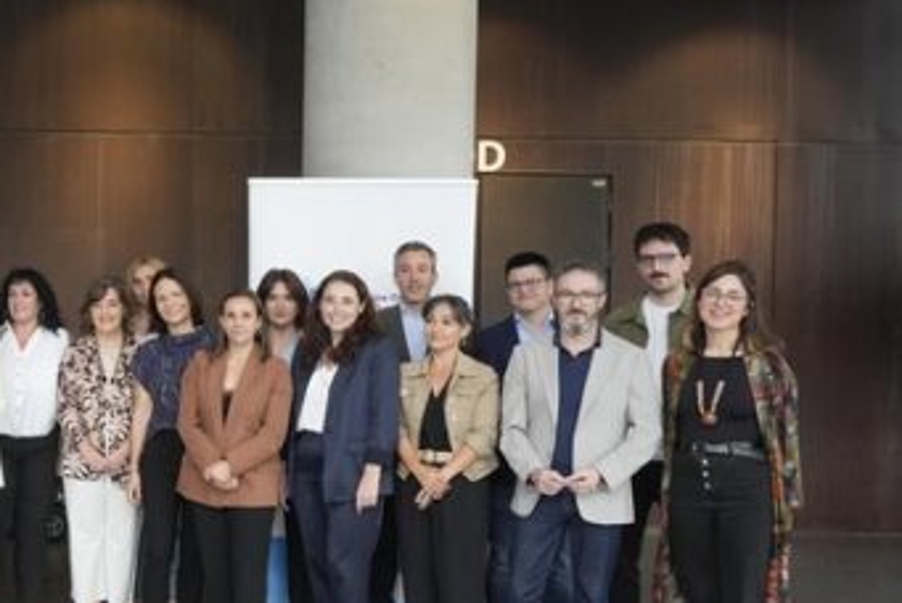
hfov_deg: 33.9
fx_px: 1329
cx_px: -16
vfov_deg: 25.6
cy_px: 312
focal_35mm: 53
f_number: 8
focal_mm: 26
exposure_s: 1/250
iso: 3200
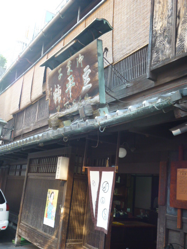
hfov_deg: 40.7
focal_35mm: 35
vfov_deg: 52.6
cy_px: 124
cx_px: 94
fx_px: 252
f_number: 3.3
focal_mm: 6.3
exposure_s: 1/60
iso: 200
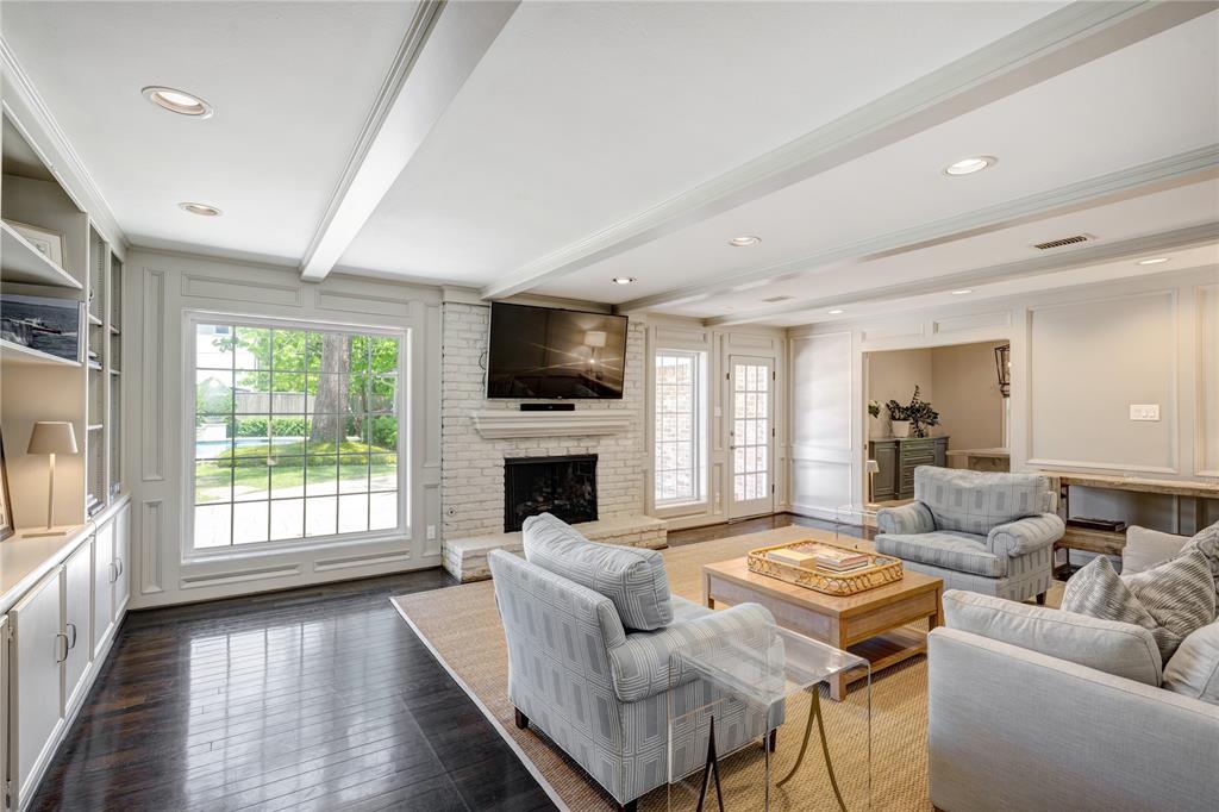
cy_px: 406
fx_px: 558
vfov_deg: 72.0
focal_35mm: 16
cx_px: 610
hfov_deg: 95.0
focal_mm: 16.5
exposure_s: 1/4
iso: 64
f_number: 8
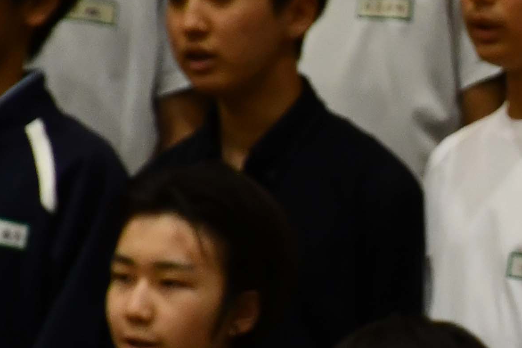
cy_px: 280
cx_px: 918
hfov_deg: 1.7
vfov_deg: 1.1
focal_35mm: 1245
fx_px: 18049
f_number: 6.3
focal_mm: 175
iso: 1600
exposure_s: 1/160
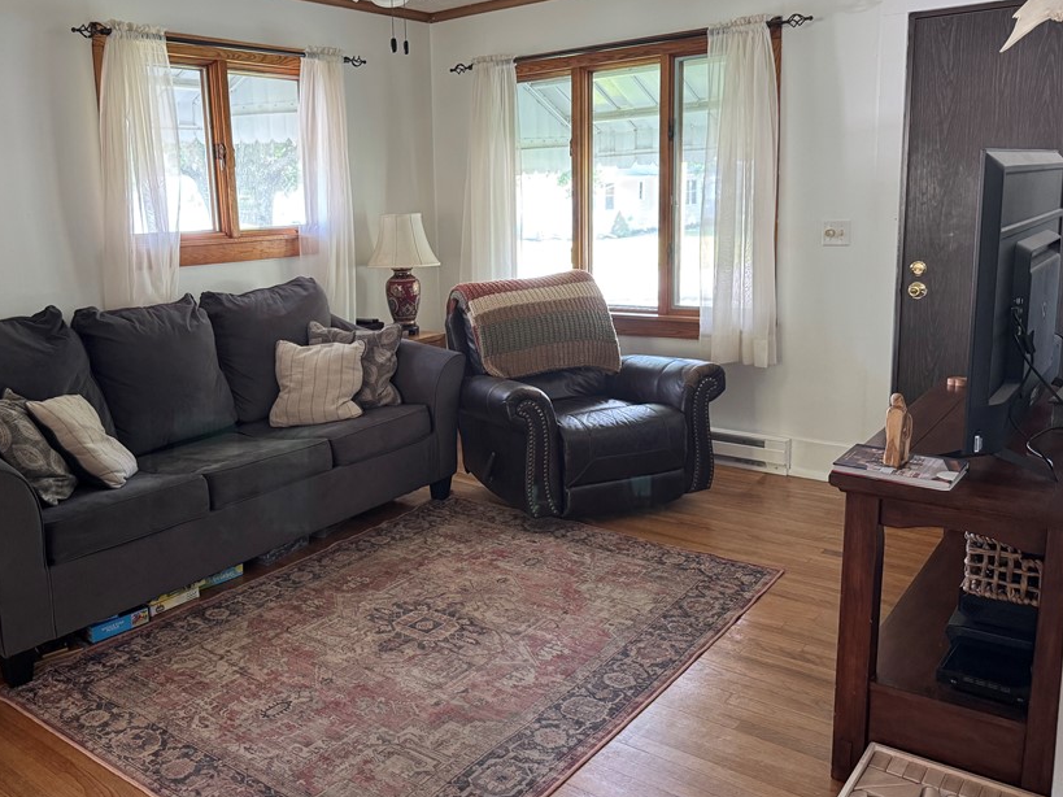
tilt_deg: -9.9
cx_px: 409
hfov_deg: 59.3
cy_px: 345
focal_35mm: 30
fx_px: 921
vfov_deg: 46.7
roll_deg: +2.0
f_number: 1.78
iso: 320
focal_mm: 6.76
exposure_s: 1/60
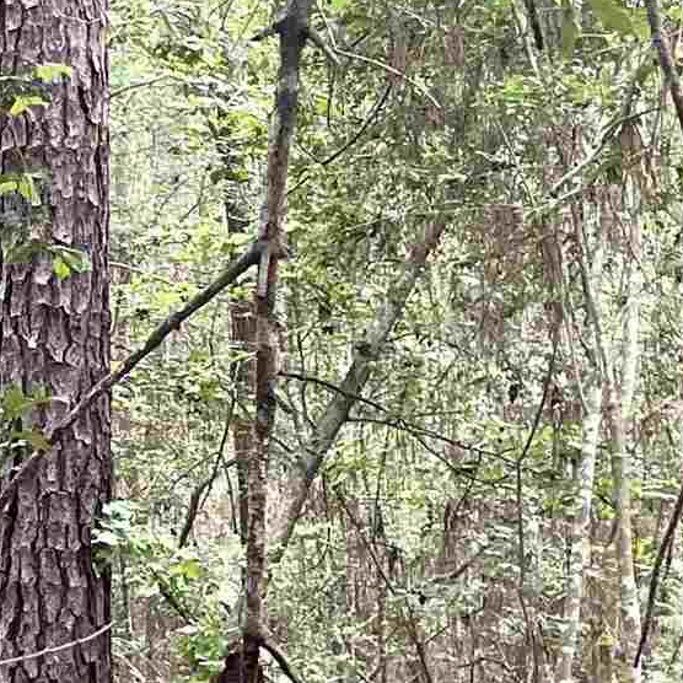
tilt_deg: +4.0
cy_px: 400
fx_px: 2835
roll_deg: +1.4
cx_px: -66
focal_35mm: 127
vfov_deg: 13.7
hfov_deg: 13.5
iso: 125
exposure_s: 1/121
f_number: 1.6
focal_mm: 5.1
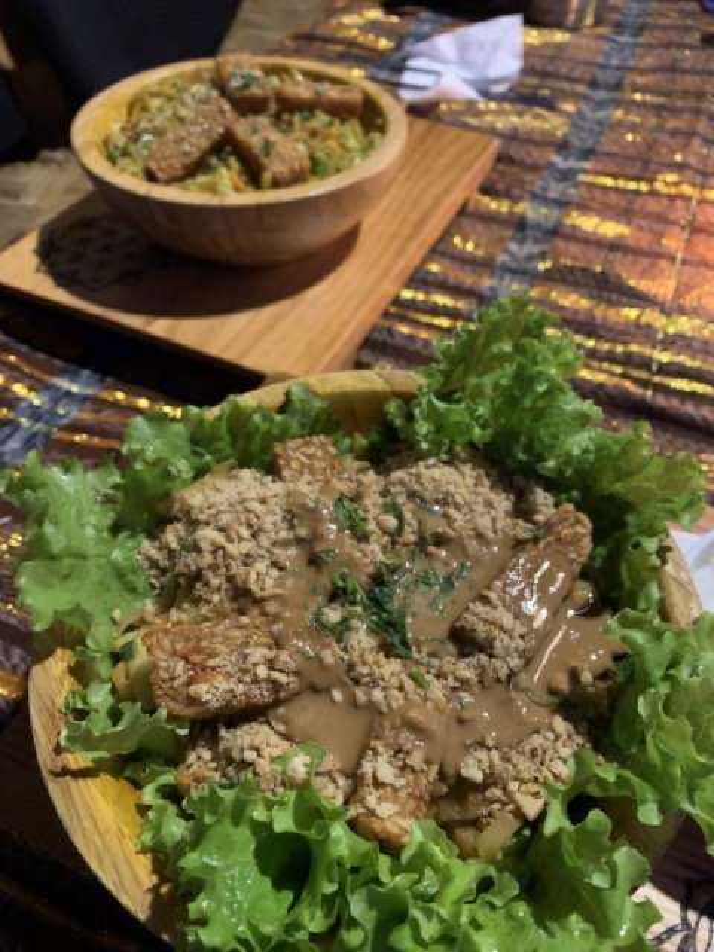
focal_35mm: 26
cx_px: 357
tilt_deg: -49.5
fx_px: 715
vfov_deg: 67.3
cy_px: 476
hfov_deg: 53.1
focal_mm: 4.25
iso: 640
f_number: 1.8
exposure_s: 1/30
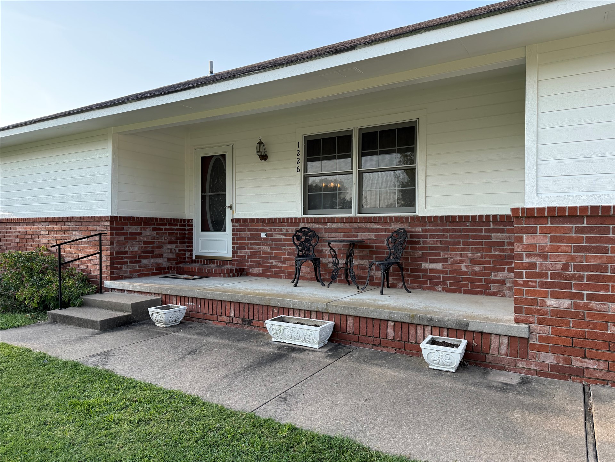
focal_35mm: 24
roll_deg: +0.1
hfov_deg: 71.6
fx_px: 426
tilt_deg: -1.6
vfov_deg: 56.8
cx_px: 308
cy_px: 231
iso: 100
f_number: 1.78
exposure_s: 1/1075
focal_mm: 6.76
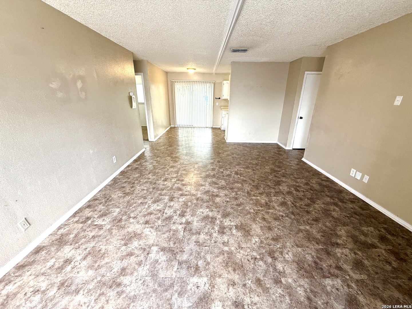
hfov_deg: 102.1
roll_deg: -1.5
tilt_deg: -19.3
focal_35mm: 14
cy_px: 154
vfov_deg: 85.7
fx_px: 167
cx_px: 206
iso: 200
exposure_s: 1/60
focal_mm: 2.22
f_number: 2.2
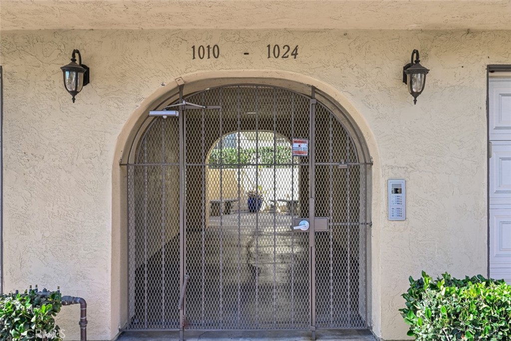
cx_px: 256
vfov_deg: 43.6
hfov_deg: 61.9
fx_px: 426
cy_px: 170
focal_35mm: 30
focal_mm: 30
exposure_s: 1/100
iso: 500
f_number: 11
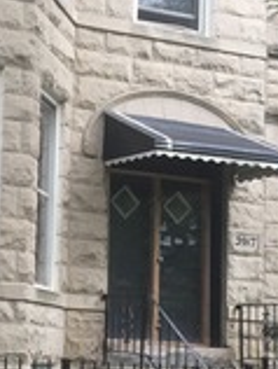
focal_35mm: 88
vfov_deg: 22.2
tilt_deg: +8.7
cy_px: 229
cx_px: -89
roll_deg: -2.6
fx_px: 940
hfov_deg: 15.9
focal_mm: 4.15
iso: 32
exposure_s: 1/127
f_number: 2.2
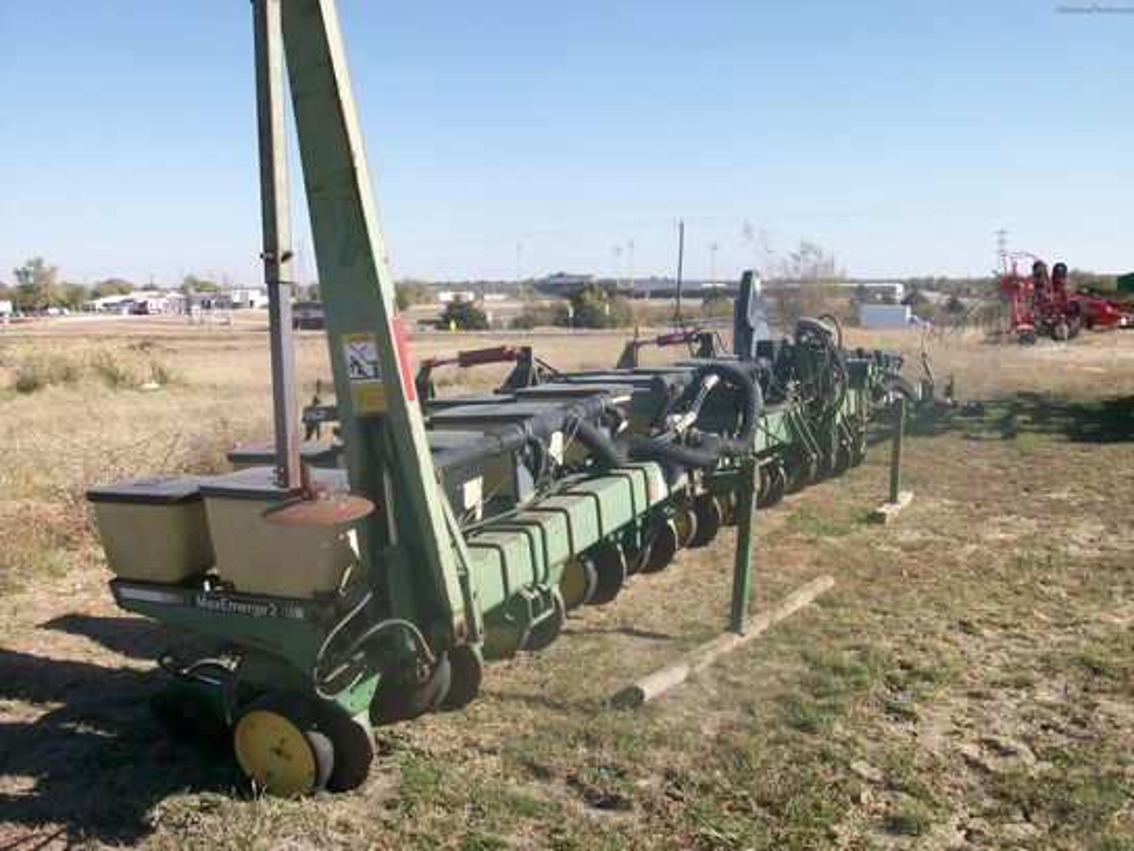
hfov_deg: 54.0
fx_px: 1114
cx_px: 567
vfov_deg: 41.8
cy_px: 426
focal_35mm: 34
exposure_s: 1/239
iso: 64
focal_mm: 5.7
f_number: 5.5
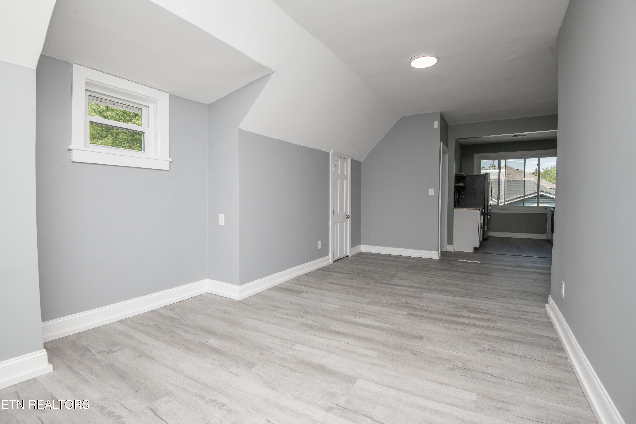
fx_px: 283
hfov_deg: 96.7
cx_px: 318
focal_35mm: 16
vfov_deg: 73.7
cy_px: 212
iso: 400
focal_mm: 16
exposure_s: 1/250
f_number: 9
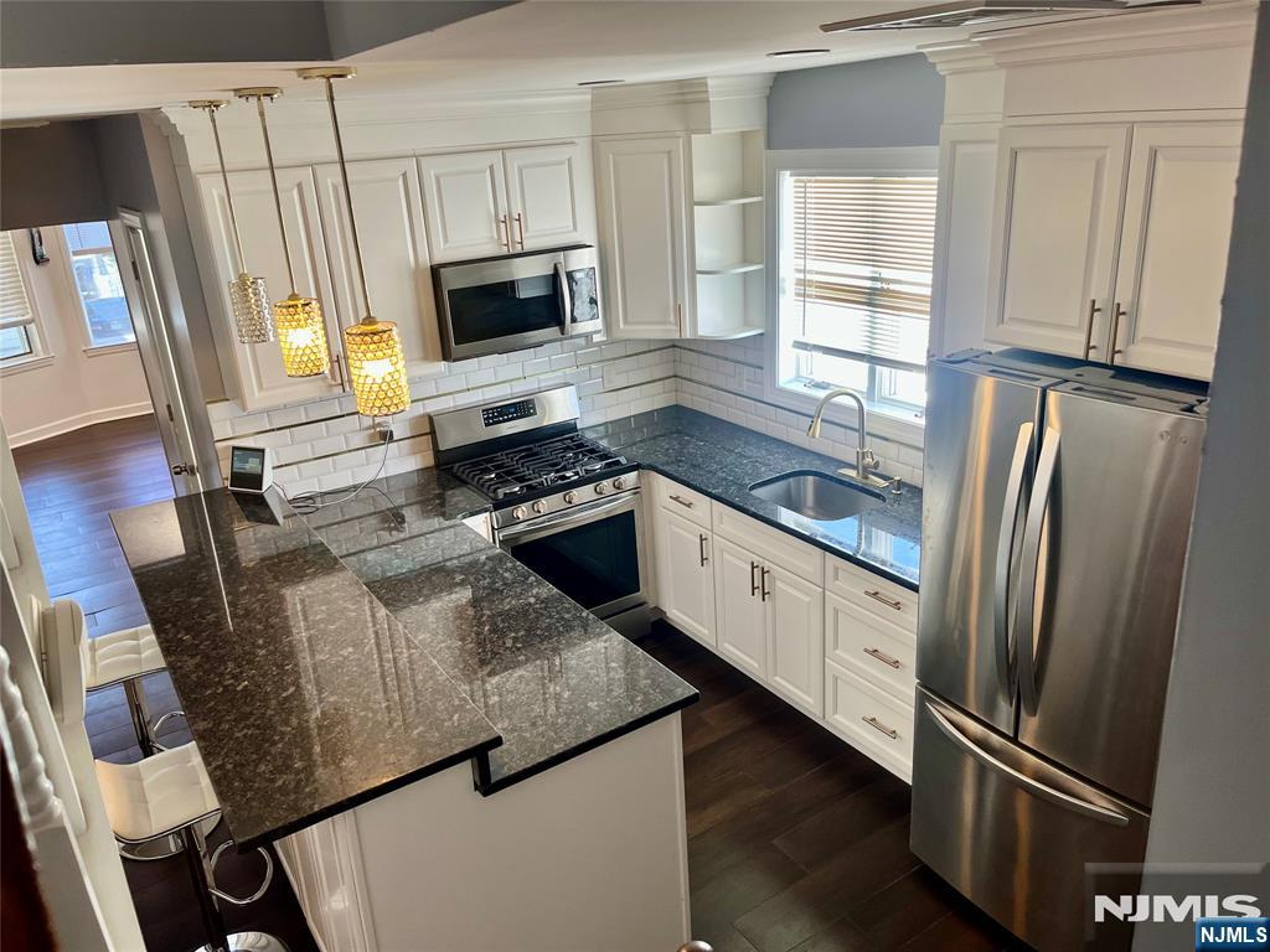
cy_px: 476
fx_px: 954
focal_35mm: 26
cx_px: 635
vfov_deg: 53.1
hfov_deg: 67.3
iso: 100
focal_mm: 5.1
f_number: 1.6
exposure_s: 1/120
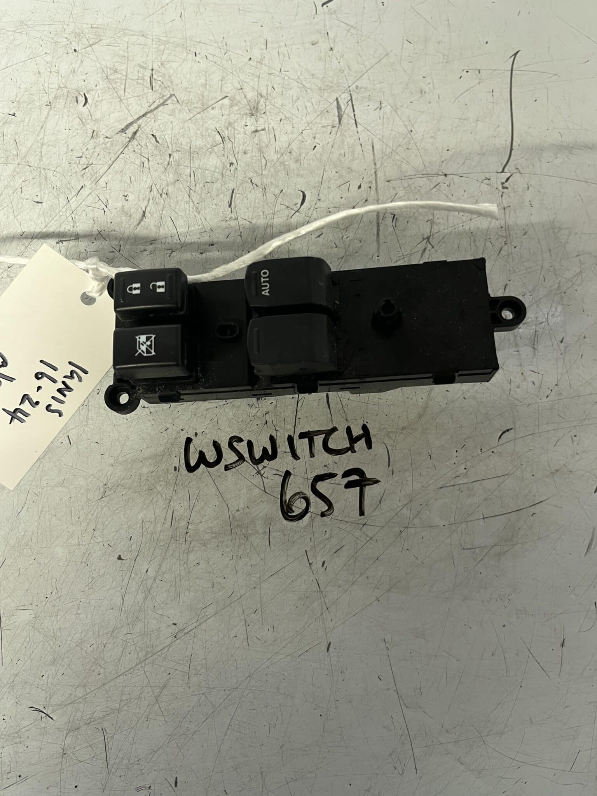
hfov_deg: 53.1
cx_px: 298
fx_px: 598
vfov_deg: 67.3
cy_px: 398
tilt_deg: -77.2
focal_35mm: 26
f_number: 1.6
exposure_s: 1/50
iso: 125
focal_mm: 5.1
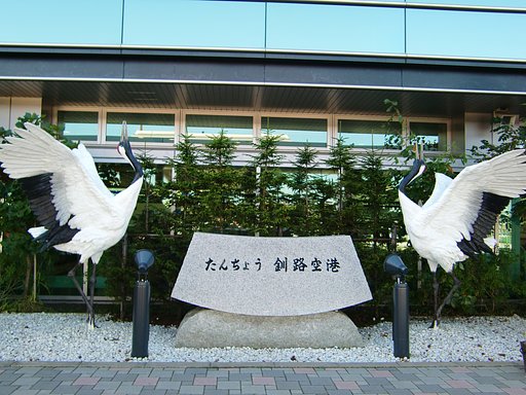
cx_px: 263
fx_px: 501
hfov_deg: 55.4
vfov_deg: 42.9
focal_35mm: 33
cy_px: 198
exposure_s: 1/100
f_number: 2.7
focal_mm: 5.8
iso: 64
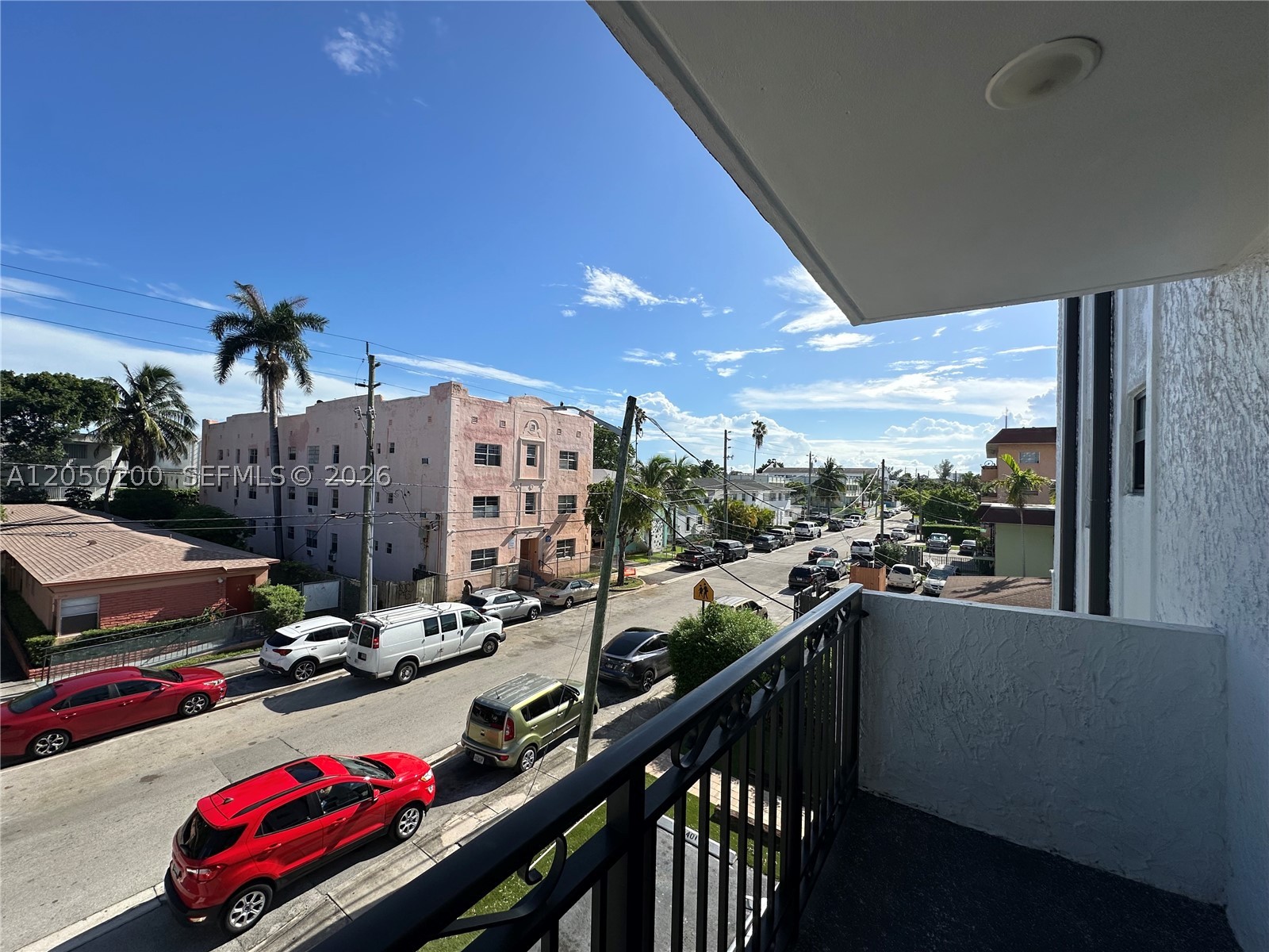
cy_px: 476
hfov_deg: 102.1
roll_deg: -1.9
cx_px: 634
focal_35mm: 14
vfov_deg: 85.7
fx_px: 513
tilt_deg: +2.9
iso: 40
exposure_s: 1/3205
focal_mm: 2.22
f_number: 2.2
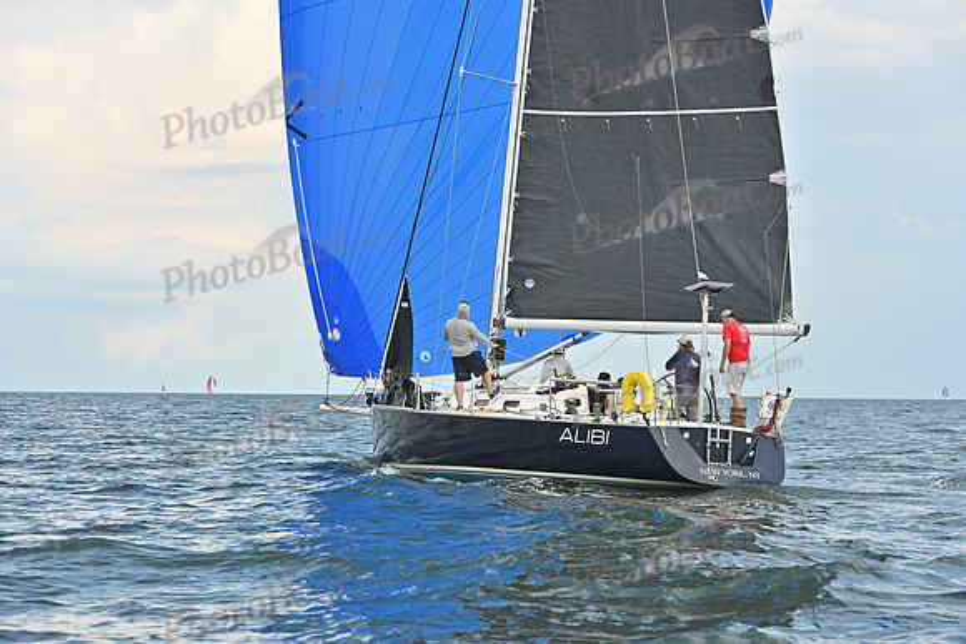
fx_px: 2630
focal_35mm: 98
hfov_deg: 20.8
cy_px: 322
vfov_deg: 14.0
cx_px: 483
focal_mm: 98
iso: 320
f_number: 6.3
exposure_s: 1/1600
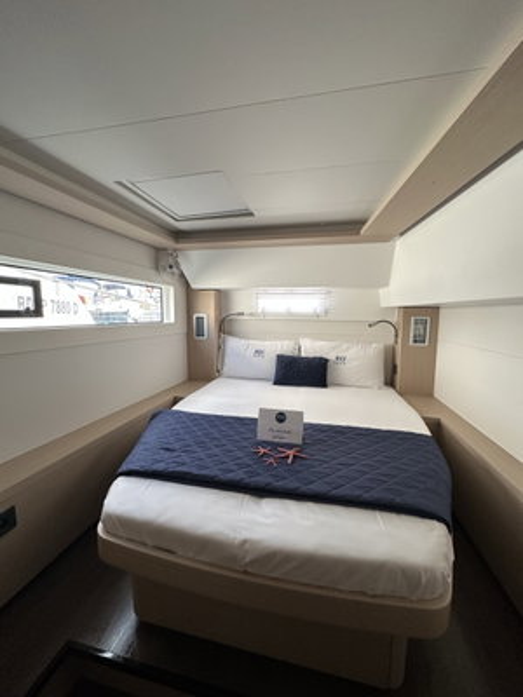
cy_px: 348
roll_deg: -0.5
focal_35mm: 14
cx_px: 262
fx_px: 282
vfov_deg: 102.1
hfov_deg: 85.7
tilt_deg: -7.8
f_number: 2.2
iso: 160
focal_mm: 2.22
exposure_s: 1/99
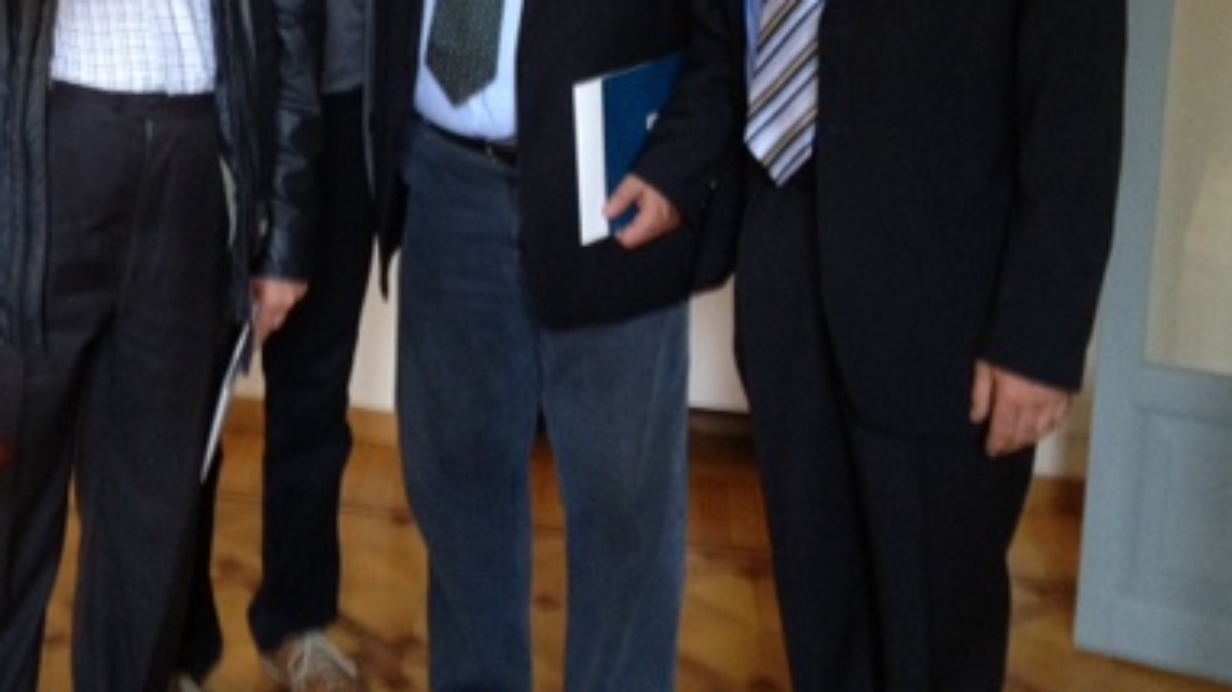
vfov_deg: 18.2
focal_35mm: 64
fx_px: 2090
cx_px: 236
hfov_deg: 31.9
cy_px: -39
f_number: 2.4
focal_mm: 4.28
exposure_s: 1/20
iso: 320
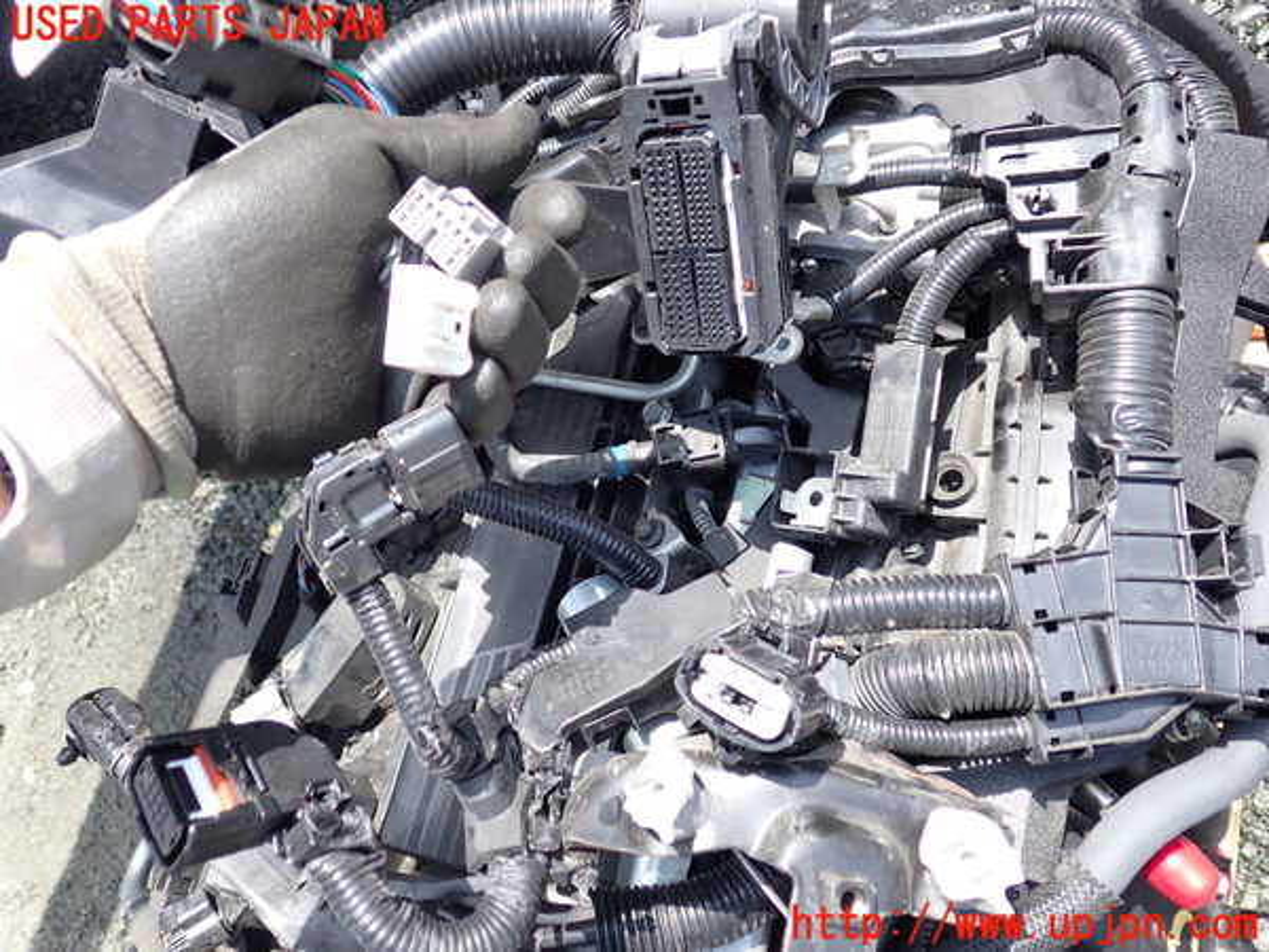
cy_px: 476
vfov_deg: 46.8
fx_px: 1100
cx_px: 634
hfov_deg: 60.0
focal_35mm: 30
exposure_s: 1/60
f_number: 6.3
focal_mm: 5.4
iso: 100
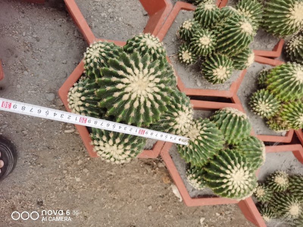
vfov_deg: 51.4
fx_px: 236
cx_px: 152
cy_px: 114
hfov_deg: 65.3
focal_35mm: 27
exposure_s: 1/281
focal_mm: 5.58
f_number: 1.8
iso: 50
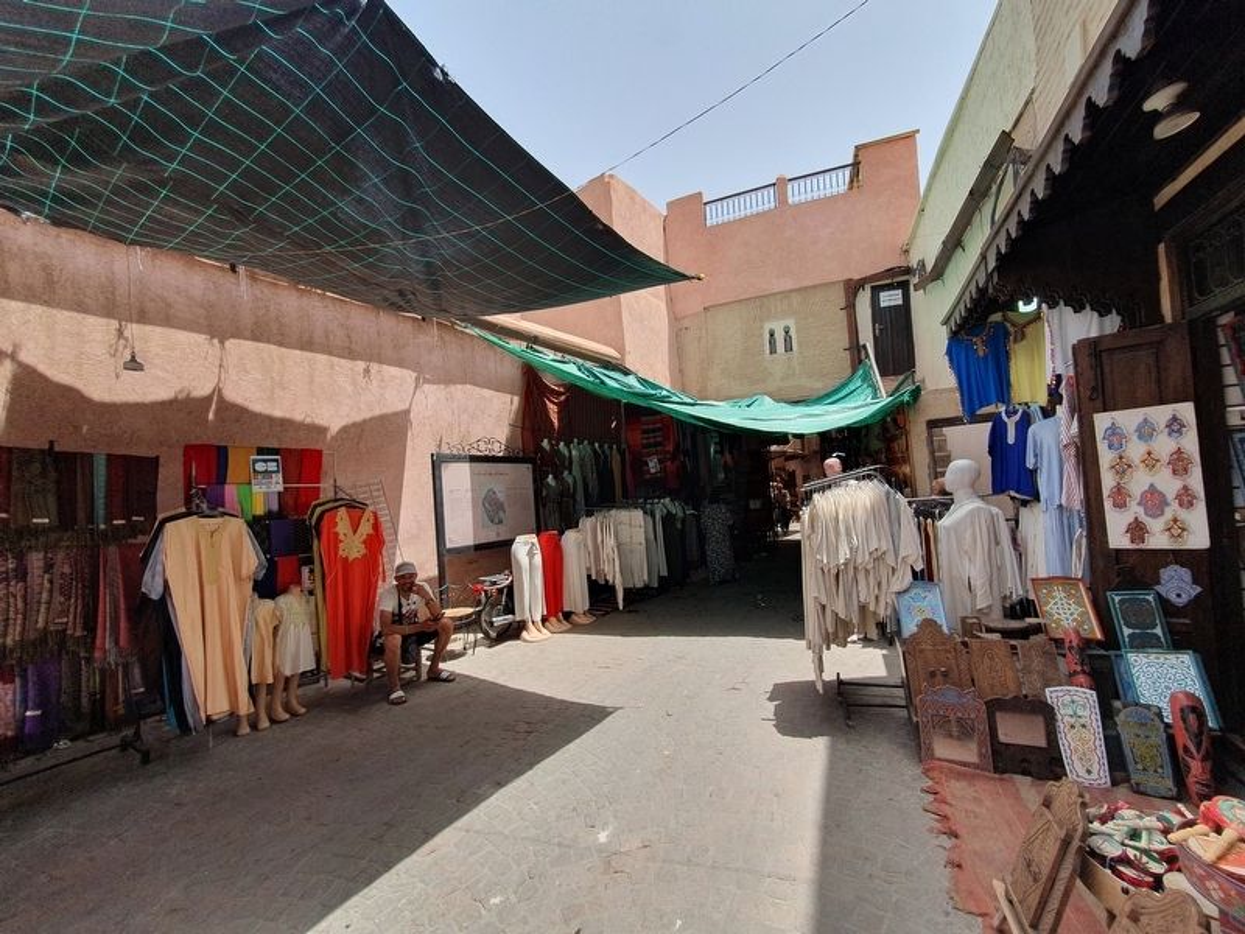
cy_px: 467
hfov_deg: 106.2
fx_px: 468
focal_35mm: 13
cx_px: 622
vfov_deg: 89.9
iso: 50
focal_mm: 1.8
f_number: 2.2
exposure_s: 1/558
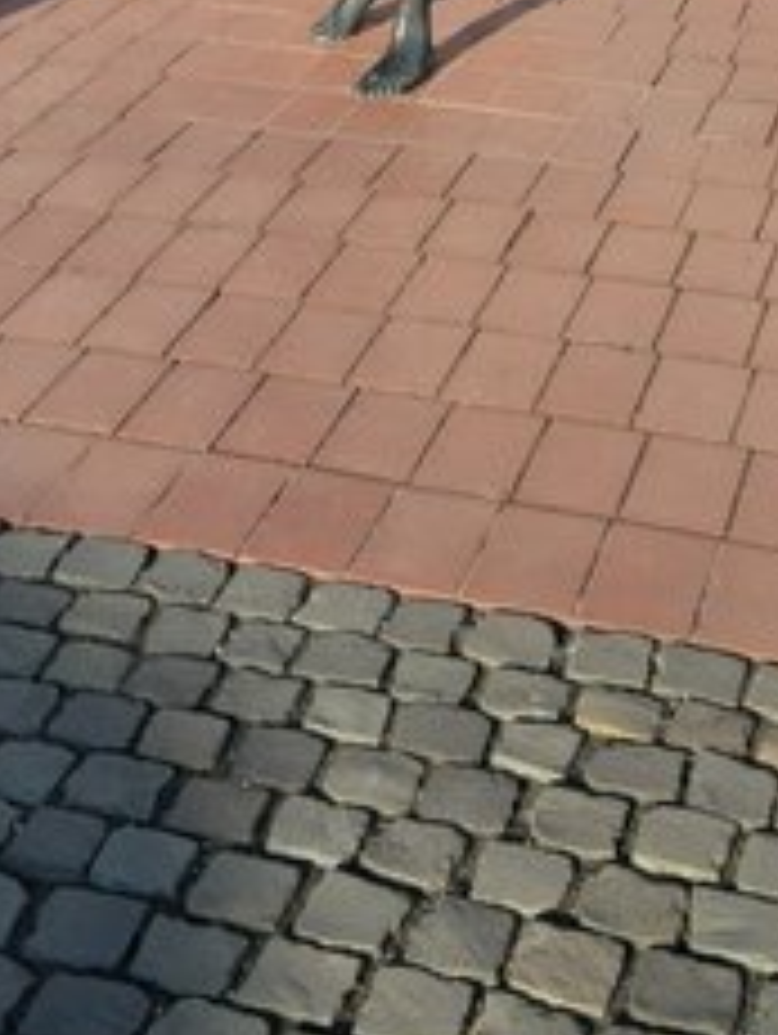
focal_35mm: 75
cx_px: 378
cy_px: -207
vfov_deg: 23.7
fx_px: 2243
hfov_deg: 19.7
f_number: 1.7
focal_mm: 3.93
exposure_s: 1/914
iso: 40
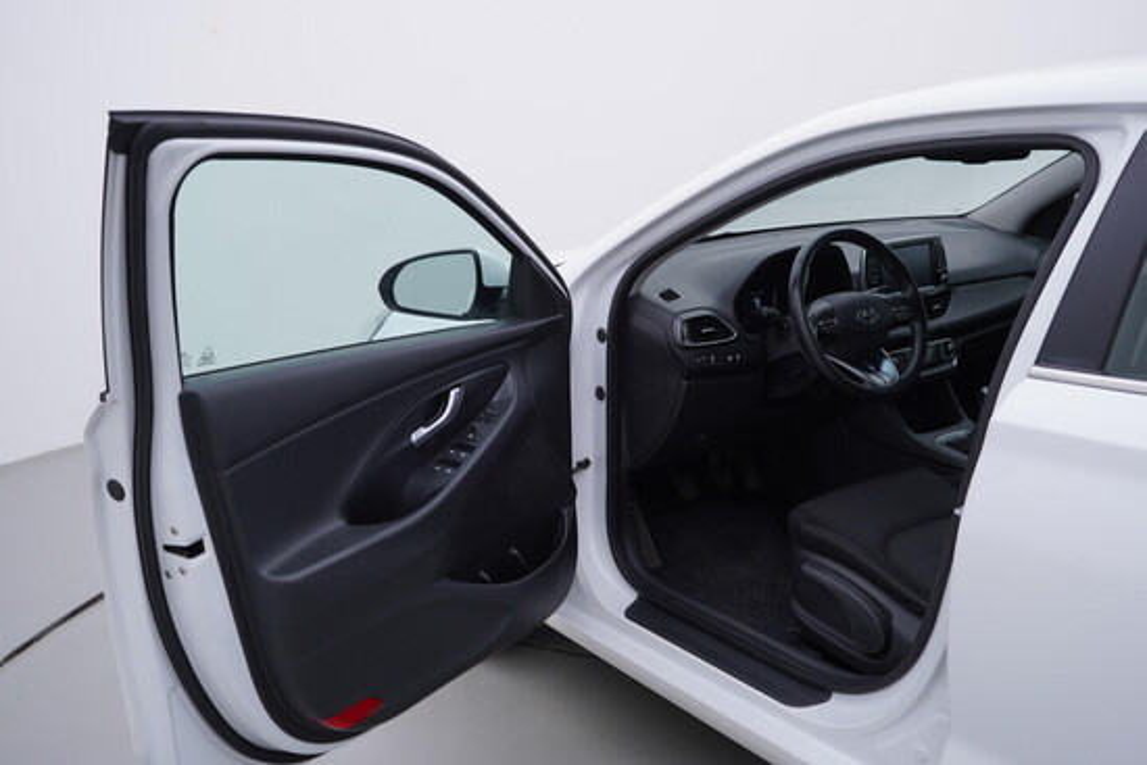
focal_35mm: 36
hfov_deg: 53.1
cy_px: 382
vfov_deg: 36.9
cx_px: 574
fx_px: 1147
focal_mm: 24
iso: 125
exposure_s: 1/80
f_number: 4
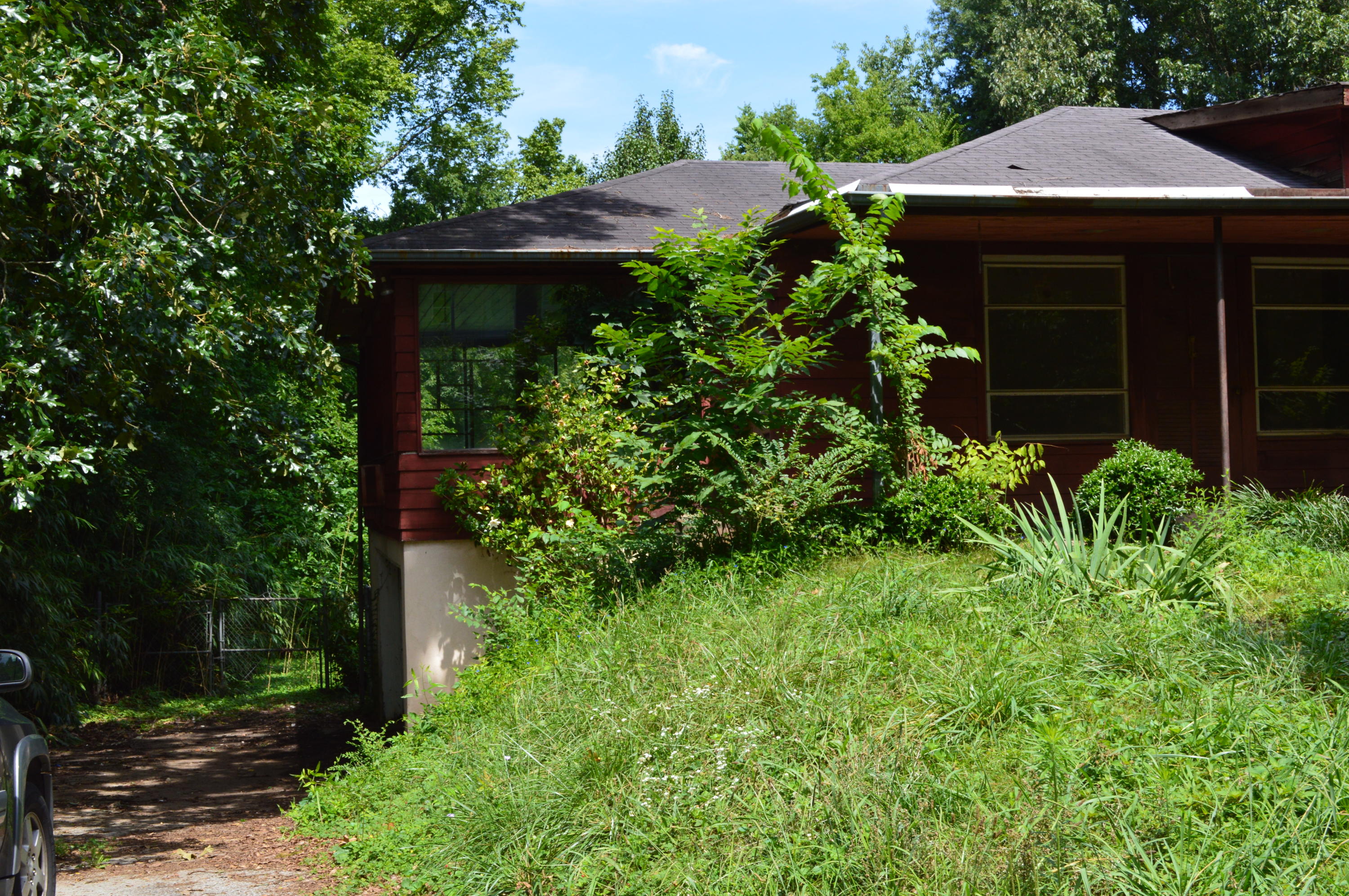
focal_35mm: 45
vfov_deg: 29.8
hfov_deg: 43.6
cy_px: 448
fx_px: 1685
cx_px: 674
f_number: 10
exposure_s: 1/200
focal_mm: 30
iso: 400
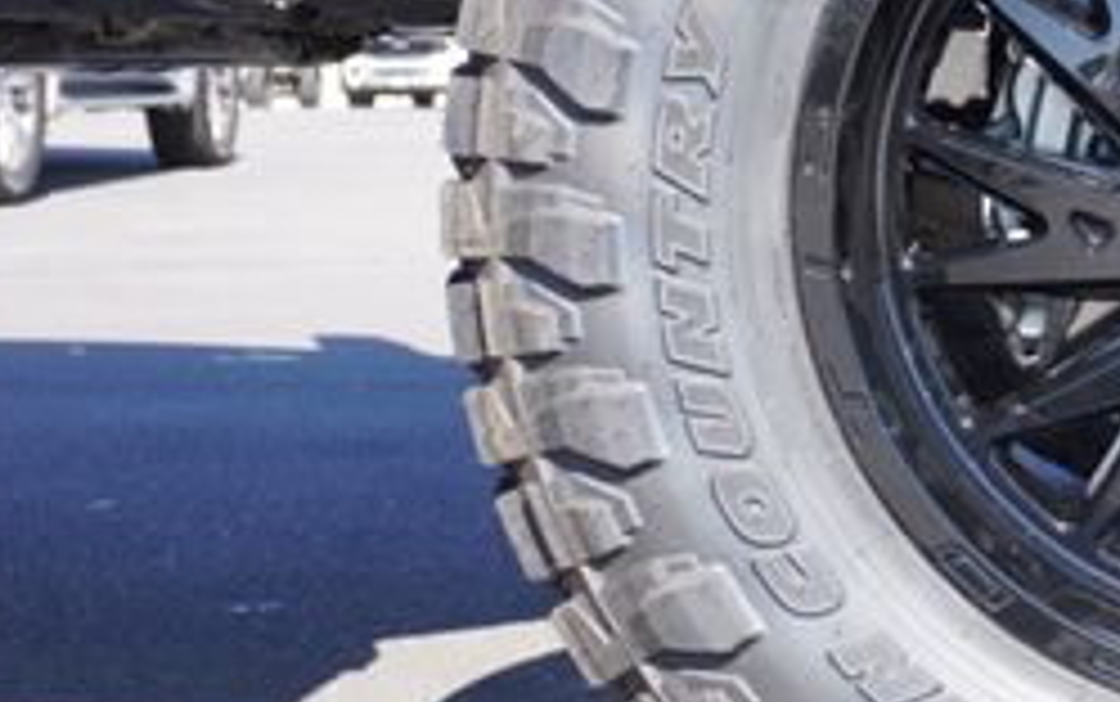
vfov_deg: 14.5
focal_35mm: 90
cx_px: 1309
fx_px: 2758
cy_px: 202
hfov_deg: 21.5
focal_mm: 23
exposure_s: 1/125
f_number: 5.6
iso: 100
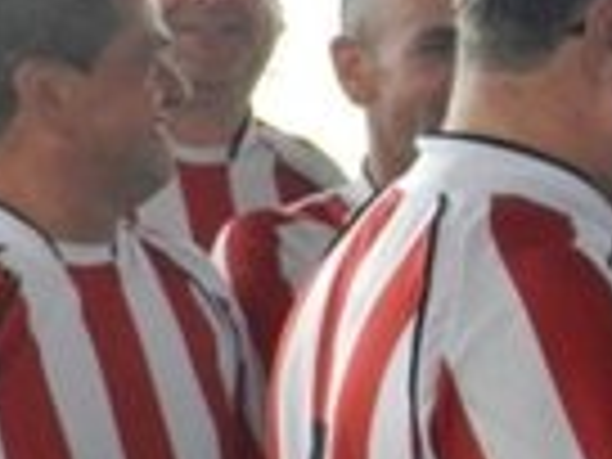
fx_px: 5074
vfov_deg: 5.2
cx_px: 922
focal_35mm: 287
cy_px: 495
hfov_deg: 6.8
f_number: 4.6
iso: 640
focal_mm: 10.7
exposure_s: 1/100
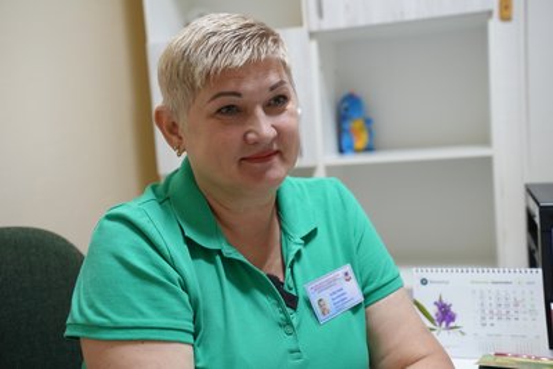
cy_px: 184
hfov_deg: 42.7
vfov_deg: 29.3
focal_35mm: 46
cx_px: 276
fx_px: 707
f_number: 4
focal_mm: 46
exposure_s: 1/160
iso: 4000
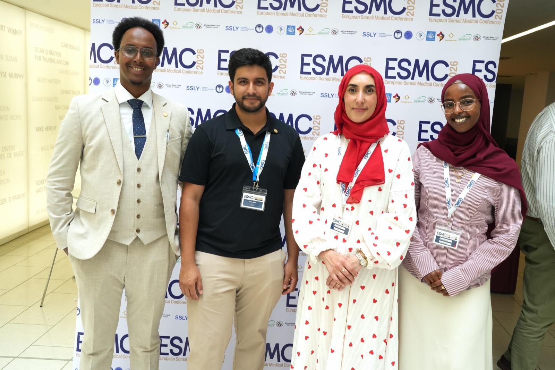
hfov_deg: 53.1
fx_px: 555
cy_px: 185
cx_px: 278
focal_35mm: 36
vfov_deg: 36.9
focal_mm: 36
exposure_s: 1/160
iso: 1600
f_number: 8
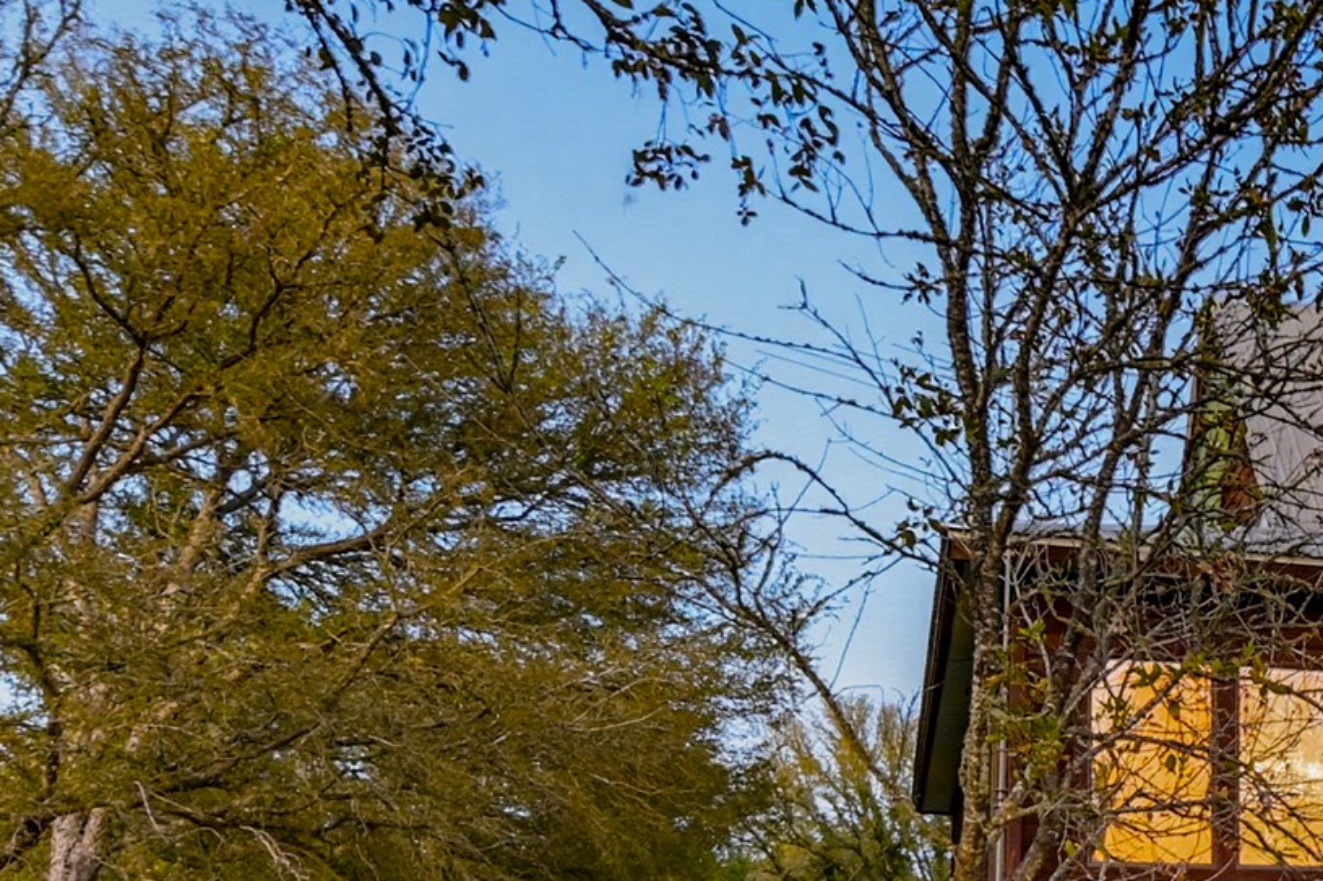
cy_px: 923
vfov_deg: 26.3
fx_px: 1764
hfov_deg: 34.7
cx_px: 1500
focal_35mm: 48
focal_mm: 12
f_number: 7.1
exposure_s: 2
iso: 320
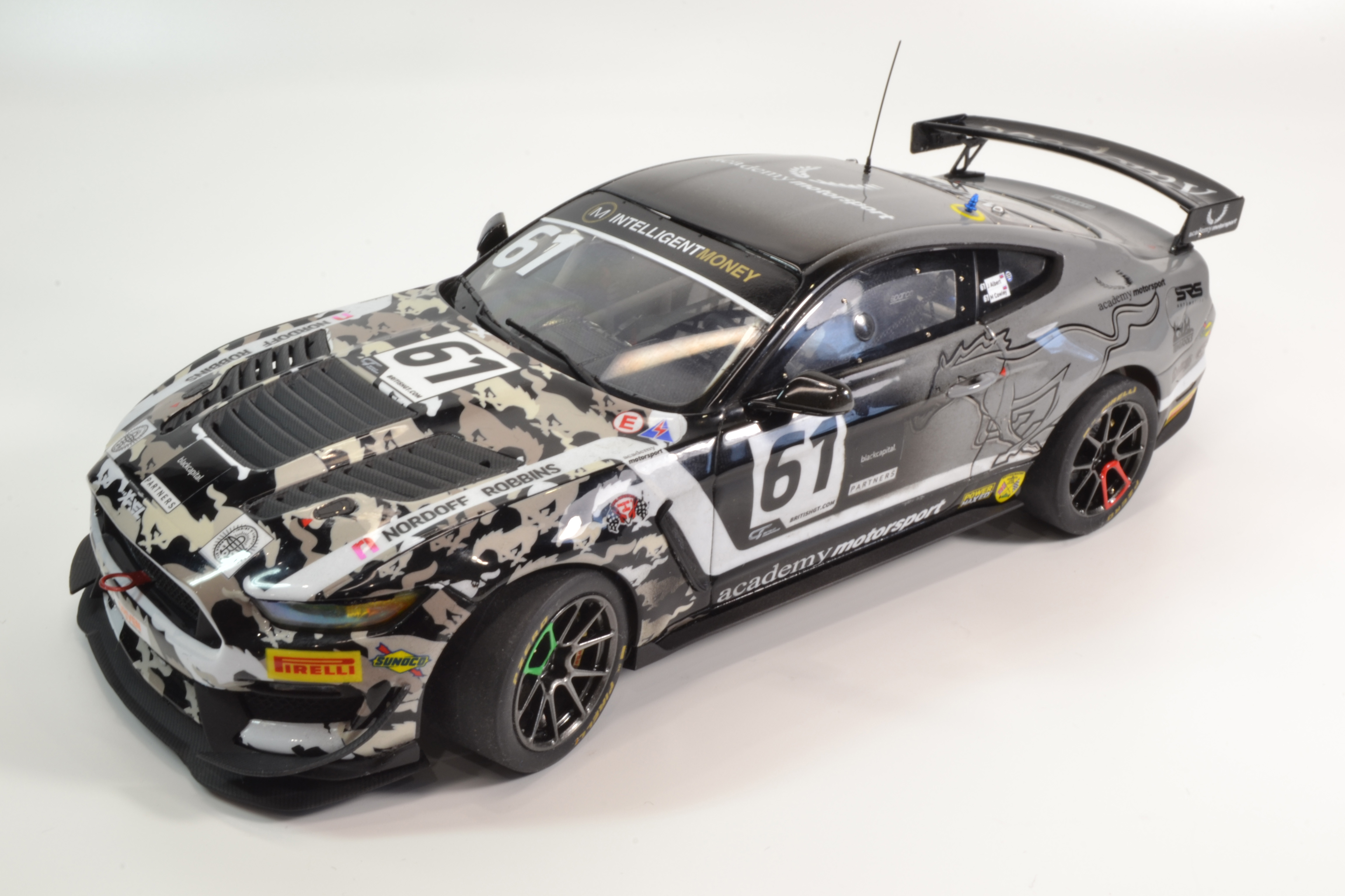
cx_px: 672
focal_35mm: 42
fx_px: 1569
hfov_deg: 46.4
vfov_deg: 31.9
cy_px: 448
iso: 100
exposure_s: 1.6
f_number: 22
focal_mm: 28
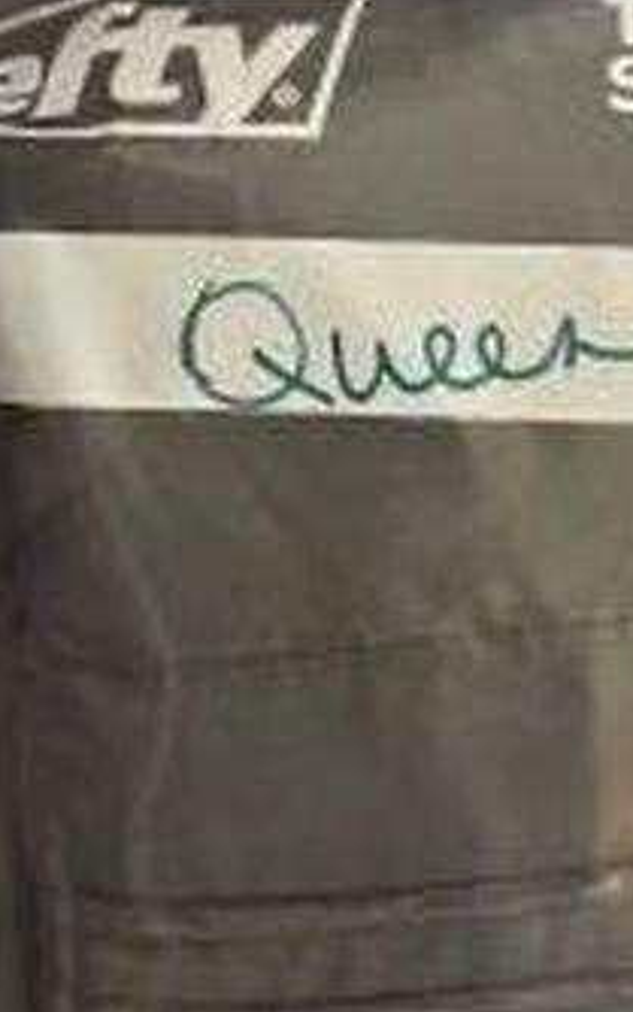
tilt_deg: -86.8
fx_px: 1213
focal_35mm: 44
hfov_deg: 29.1
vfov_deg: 44.9
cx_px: 400
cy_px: 382
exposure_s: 1/40
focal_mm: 5.7
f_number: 1.5
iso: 640
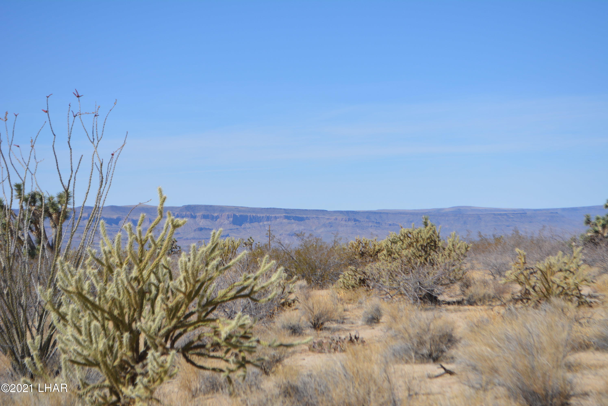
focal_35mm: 82
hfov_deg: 24.6
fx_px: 1394
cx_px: 304
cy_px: 203
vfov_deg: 16.6
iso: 400
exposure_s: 1/2000
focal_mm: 55
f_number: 7.1
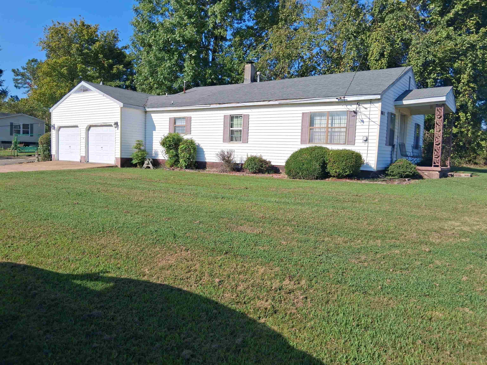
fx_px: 366
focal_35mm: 26
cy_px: 182
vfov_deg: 53.1
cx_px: 244
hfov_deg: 67.3
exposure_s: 1/1101
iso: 25
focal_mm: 3.98
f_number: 1.8
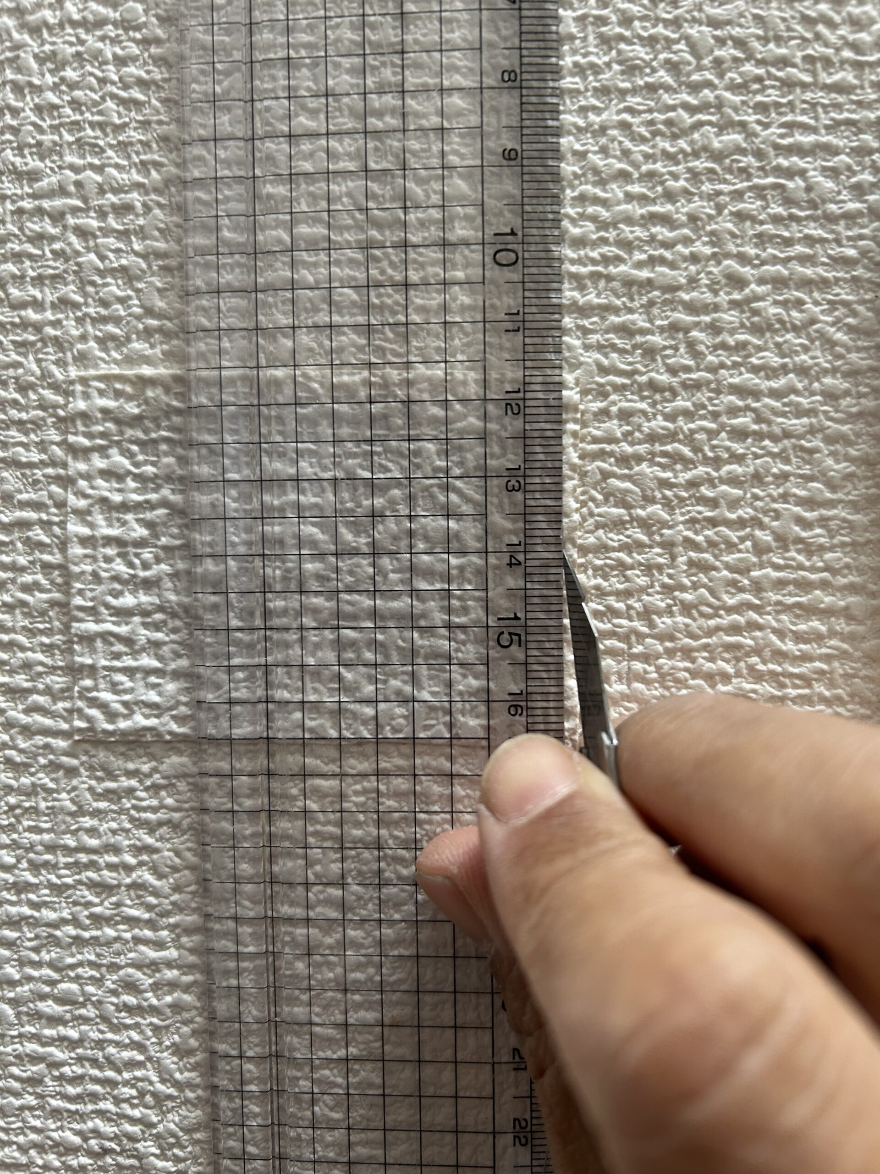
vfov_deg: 67.3
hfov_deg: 53.1
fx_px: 881
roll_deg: -0.6
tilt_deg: -2.9
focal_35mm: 26
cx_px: 440
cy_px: 587
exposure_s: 1/50
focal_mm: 5.7
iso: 160
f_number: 1.5
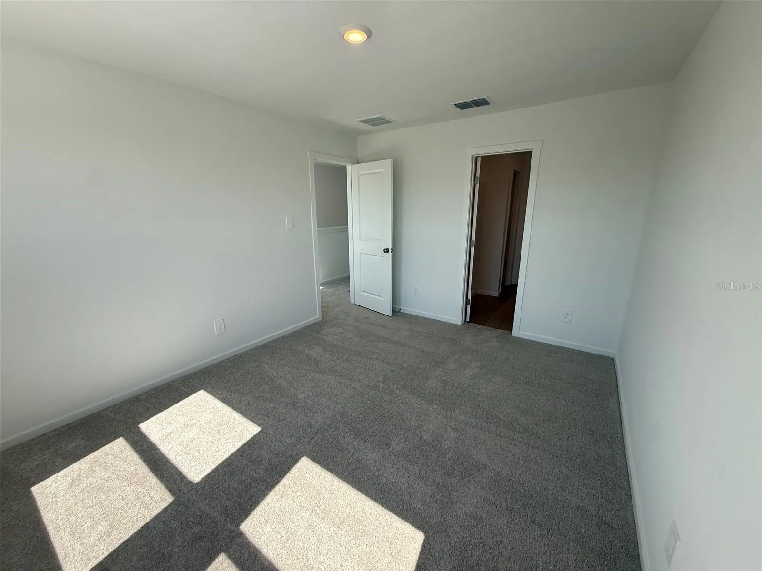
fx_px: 308
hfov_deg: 102.1
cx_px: 381
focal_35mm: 14
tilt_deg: -14.1
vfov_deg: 85.7
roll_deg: +0.3
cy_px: 286
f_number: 2.2
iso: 64
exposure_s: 1/419
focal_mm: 2.22
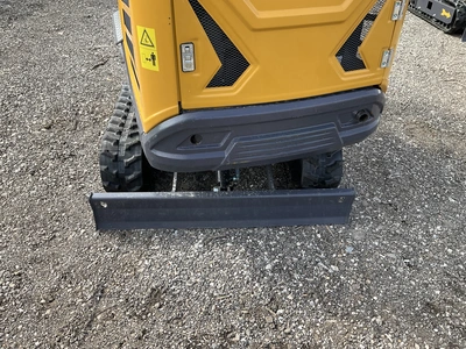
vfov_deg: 48.2
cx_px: 233
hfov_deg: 61.7
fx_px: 390
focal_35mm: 29
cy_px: 174
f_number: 1.8
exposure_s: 1/534
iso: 25
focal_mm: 3
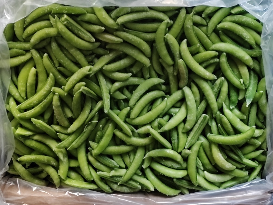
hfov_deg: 29.4
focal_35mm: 66
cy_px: 102
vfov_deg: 22.3
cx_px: 136
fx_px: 521
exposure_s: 1/100
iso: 1000
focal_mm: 6.14
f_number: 1.8
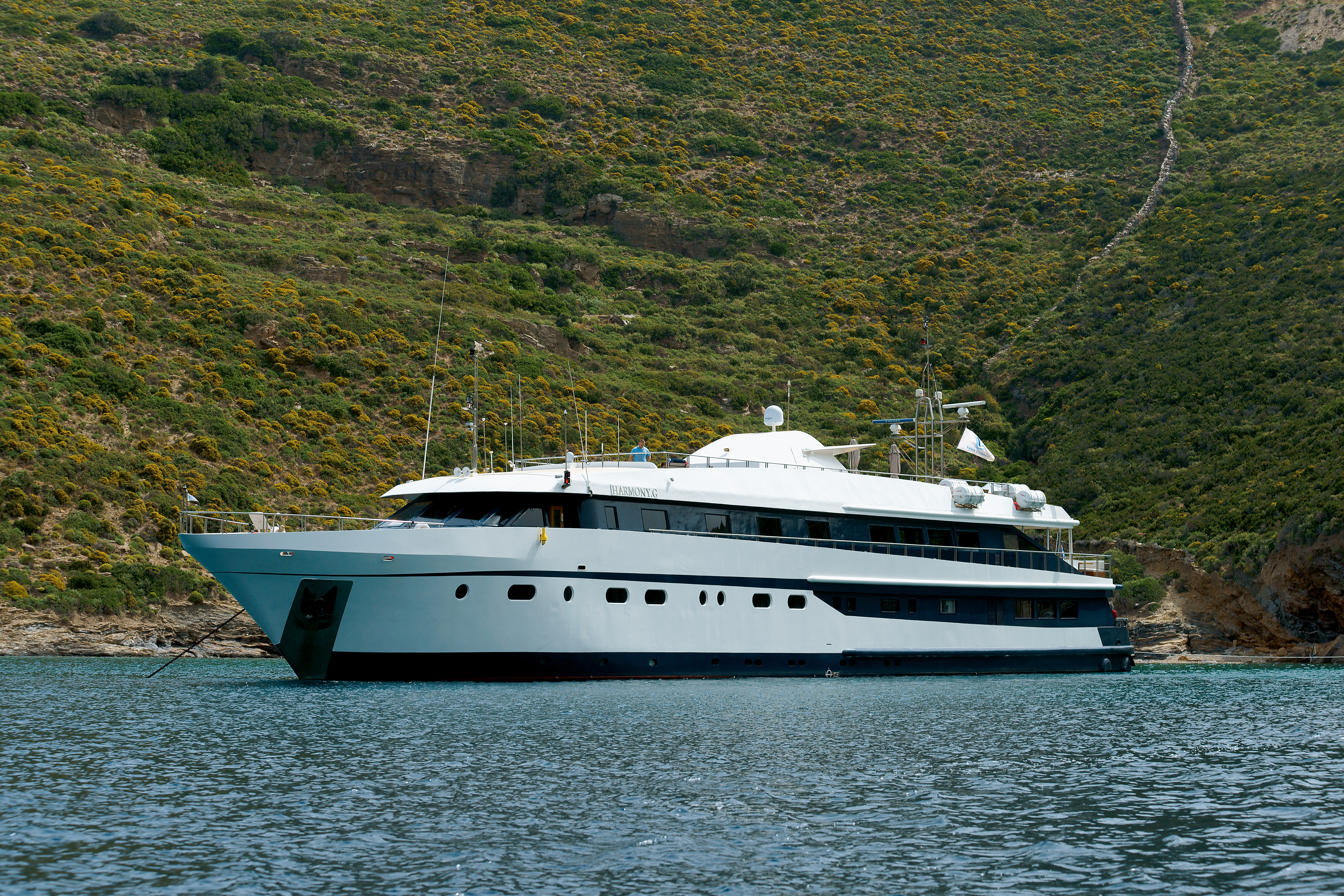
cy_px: 448
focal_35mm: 80
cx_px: 672
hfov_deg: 25.4
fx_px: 2986
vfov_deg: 17.1
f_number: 7.1
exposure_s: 1/400
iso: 100
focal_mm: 80
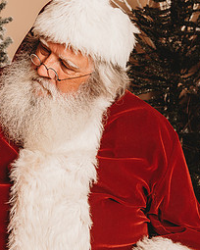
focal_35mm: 94
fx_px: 696
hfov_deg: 16.2
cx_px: 19
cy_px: 110
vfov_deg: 20.4
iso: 100
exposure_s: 1/160
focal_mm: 44
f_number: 4
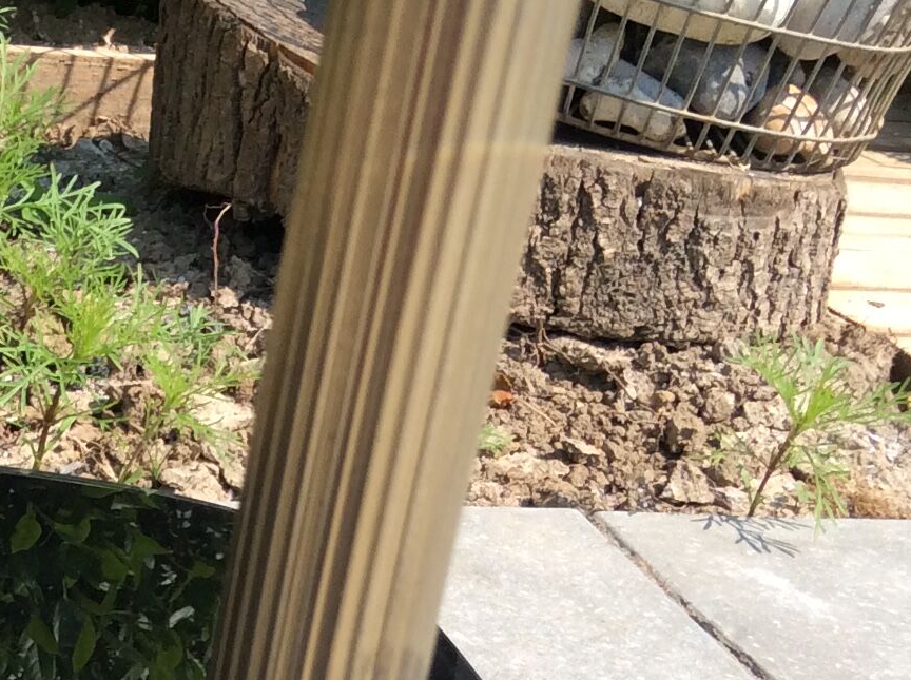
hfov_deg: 19.8
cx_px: -37
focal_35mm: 96
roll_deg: -6.6
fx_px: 2522
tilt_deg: -26.8
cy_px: 665
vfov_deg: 15.1
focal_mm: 3.3
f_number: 2.4
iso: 32
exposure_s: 1/1003
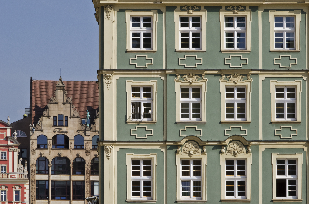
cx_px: 154
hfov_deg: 15.2
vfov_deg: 10.1
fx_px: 1154
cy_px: 102
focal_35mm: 135
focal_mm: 90
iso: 400
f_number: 22
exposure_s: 1/100
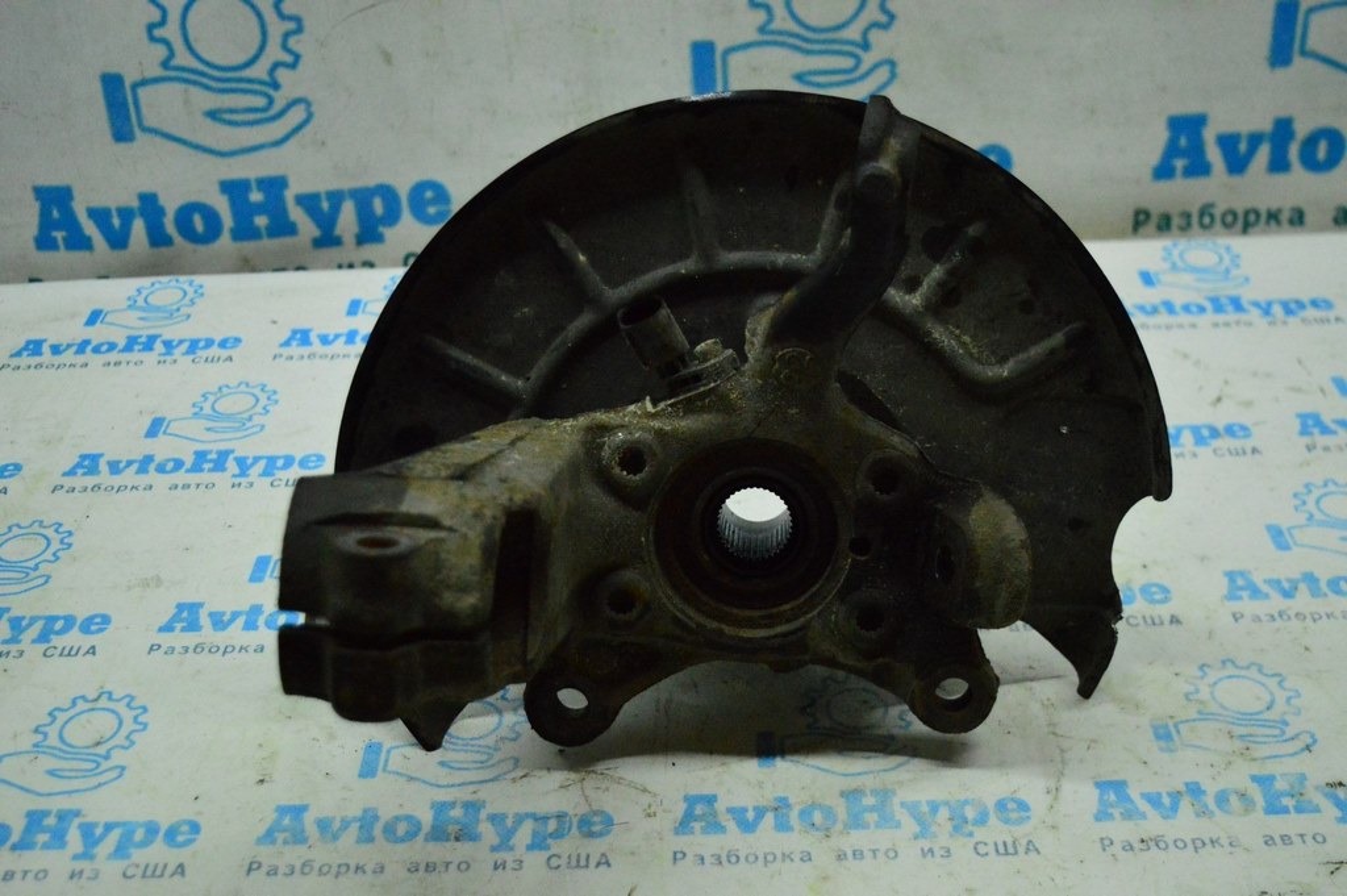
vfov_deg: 29.8
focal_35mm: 45
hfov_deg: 43.6
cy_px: 448
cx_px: 674
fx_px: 1682
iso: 6400
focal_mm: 30
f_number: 4.2
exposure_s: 1/1000
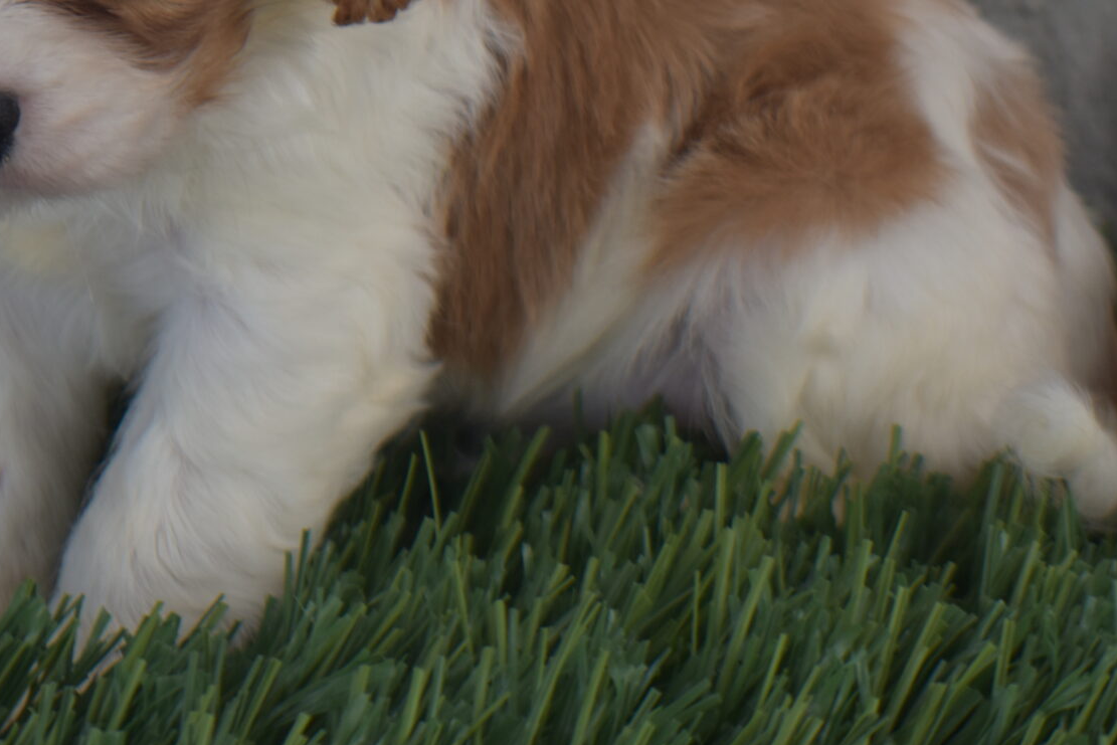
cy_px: -75
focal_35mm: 190
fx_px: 5900
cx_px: 620
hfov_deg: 10.8
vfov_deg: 7.2
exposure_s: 1/200
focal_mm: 55
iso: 200
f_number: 5.6
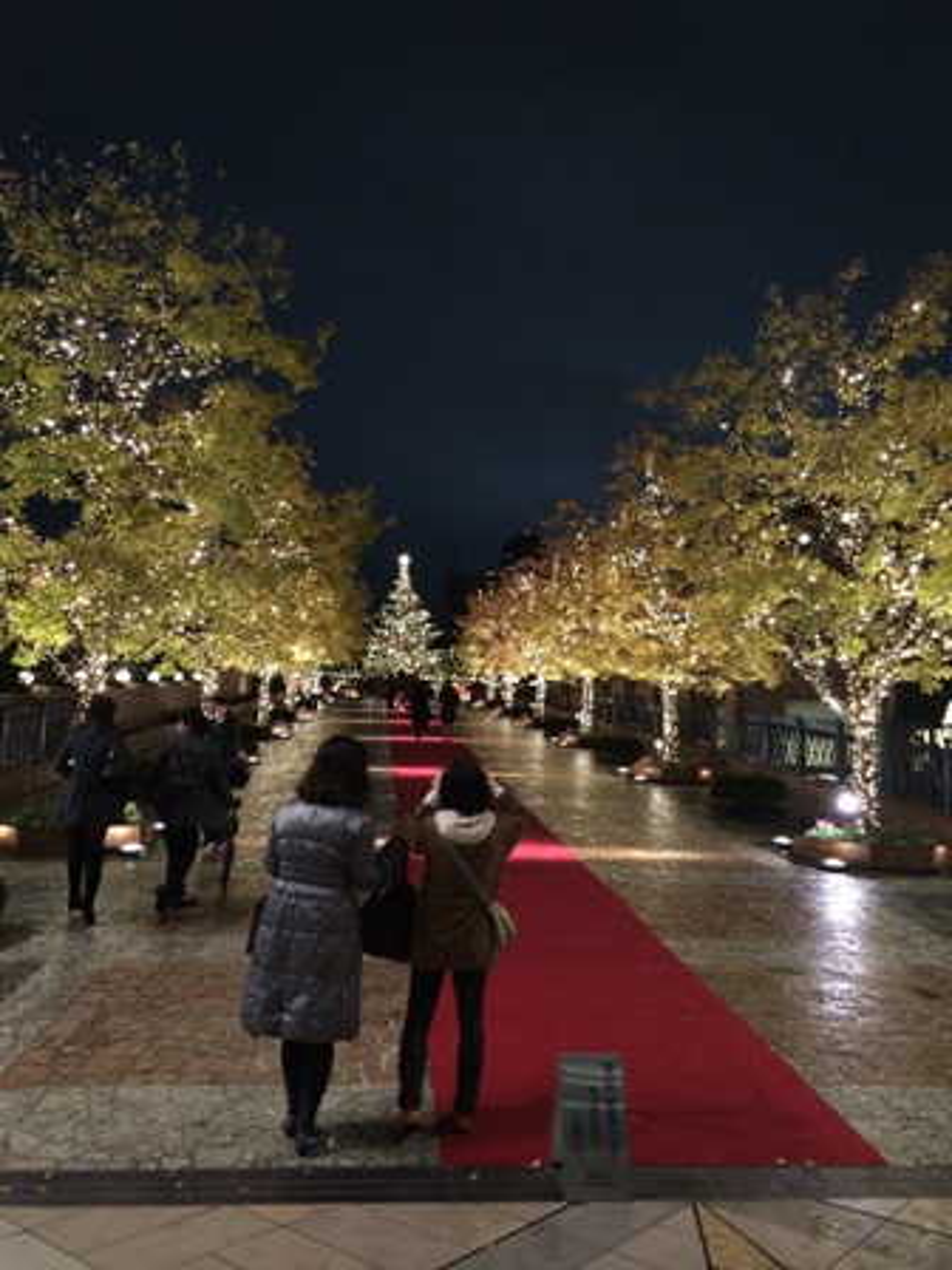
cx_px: 476
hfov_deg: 46.8
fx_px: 1100
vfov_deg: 60.0
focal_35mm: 30
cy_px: 635
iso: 320
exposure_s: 1/17
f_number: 2.2
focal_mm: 4.12
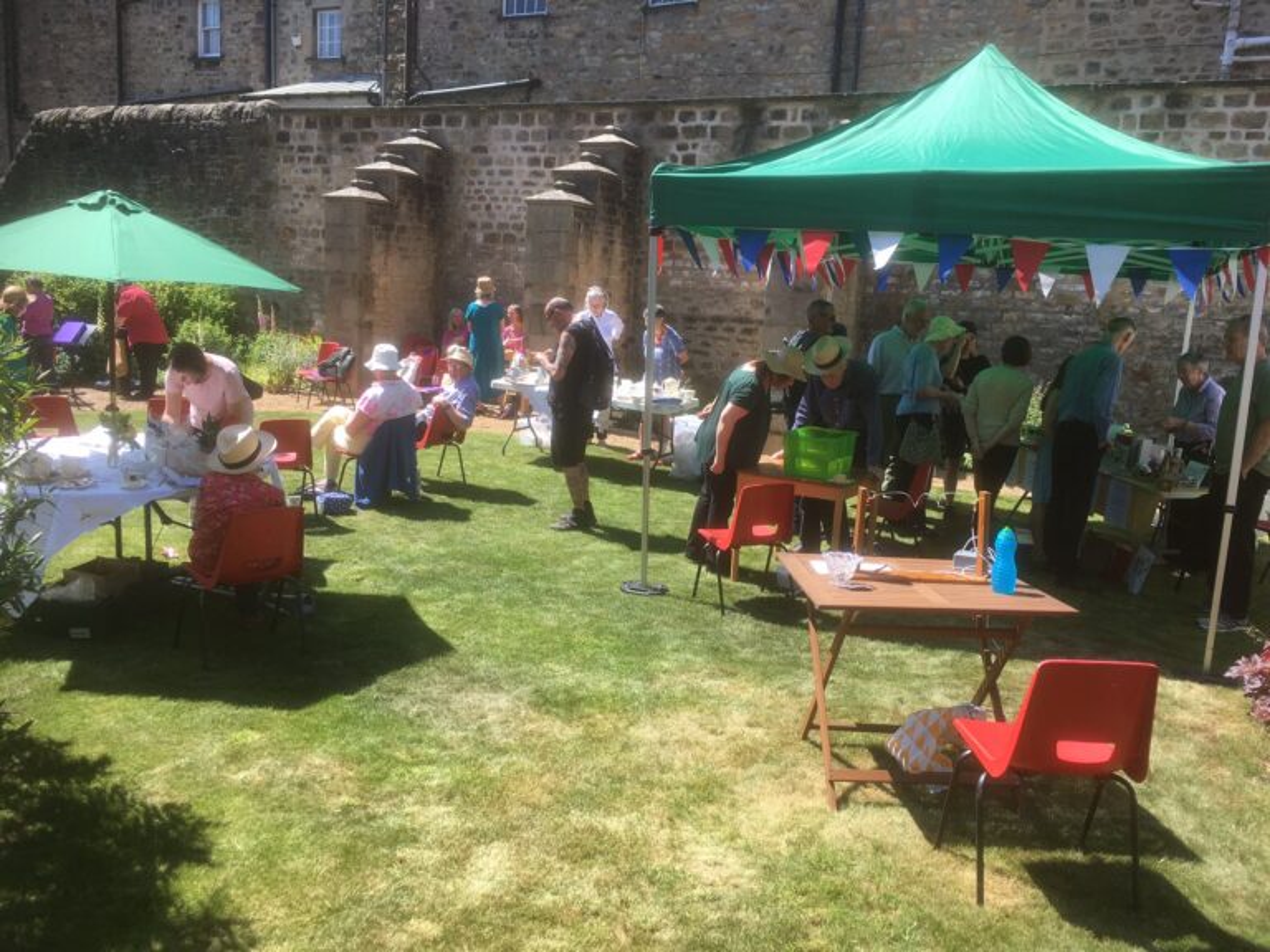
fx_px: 1064
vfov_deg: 48.2
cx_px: 635
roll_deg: -3.4
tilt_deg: -9.7
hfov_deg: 61.7
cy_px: 476
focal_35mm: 29
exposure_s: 1/582
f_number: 2.2
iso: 25
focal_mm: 4.15
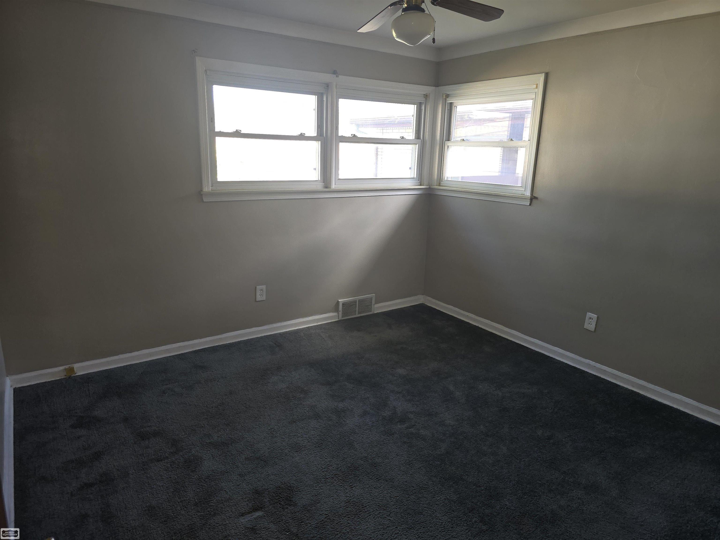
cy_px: 270
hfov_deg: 73.9
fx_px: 478
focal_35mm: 23
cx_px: 360
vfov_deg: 58.9
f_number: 1.7
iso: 80
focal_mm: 6.3
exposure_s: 1/60
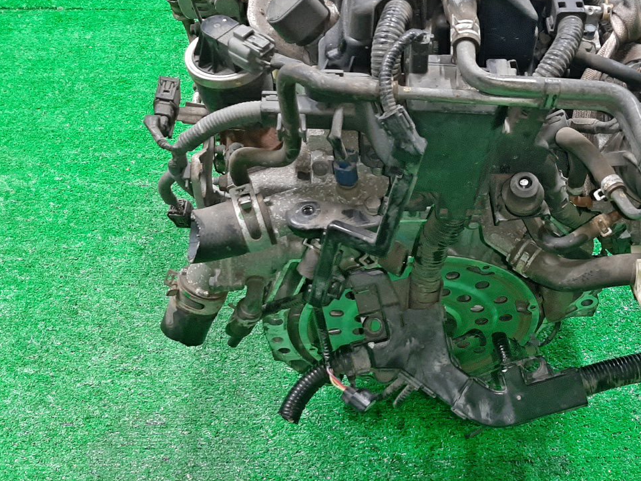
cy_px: 298
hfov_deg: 46.9
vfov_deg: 36.6
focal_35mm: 39
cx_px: 441
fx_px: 722
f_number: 1.7
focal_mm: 3.93
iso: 175
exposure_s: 1/33
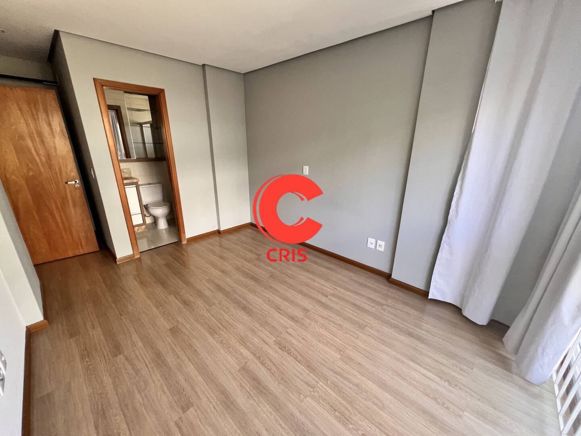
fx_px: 218
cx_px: 290
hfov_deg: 106.2
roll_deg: +0.6
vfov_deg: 89.9
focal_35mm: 13
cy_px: 218
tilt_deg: -18.2
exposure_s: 1/99
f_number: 1.8
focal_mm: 1.57
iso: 200
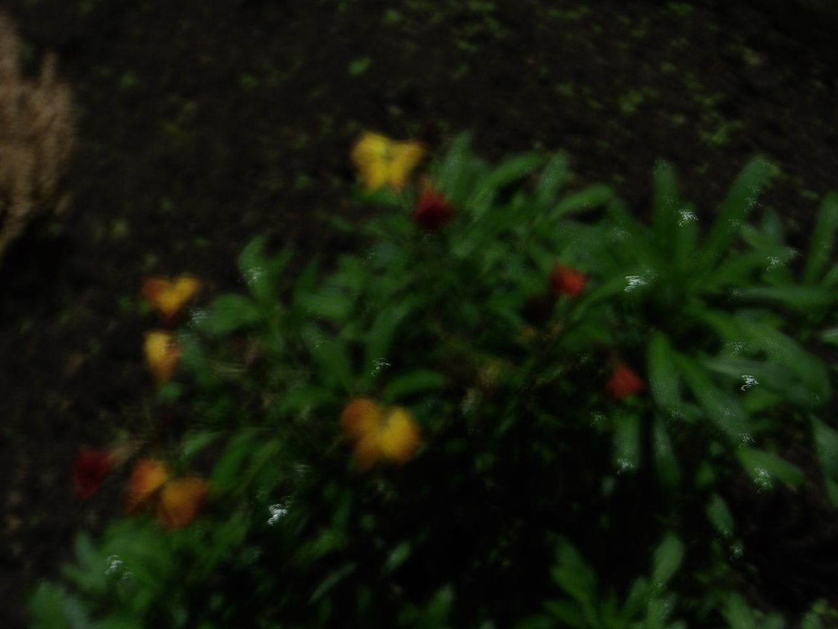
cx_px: 419
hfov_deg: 18.2
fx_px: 2615
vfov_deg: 13.7
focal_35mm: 108
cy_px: 314
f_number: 6.6
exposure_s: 3
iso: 200
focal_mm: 19.6
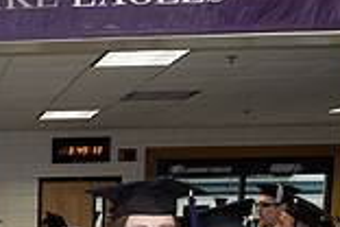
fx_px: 840
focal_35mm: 89
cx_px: -155
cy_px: 394
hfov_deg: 20.1
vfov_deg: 13.9
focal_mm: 16
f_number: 4
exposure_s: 1/80
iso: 800
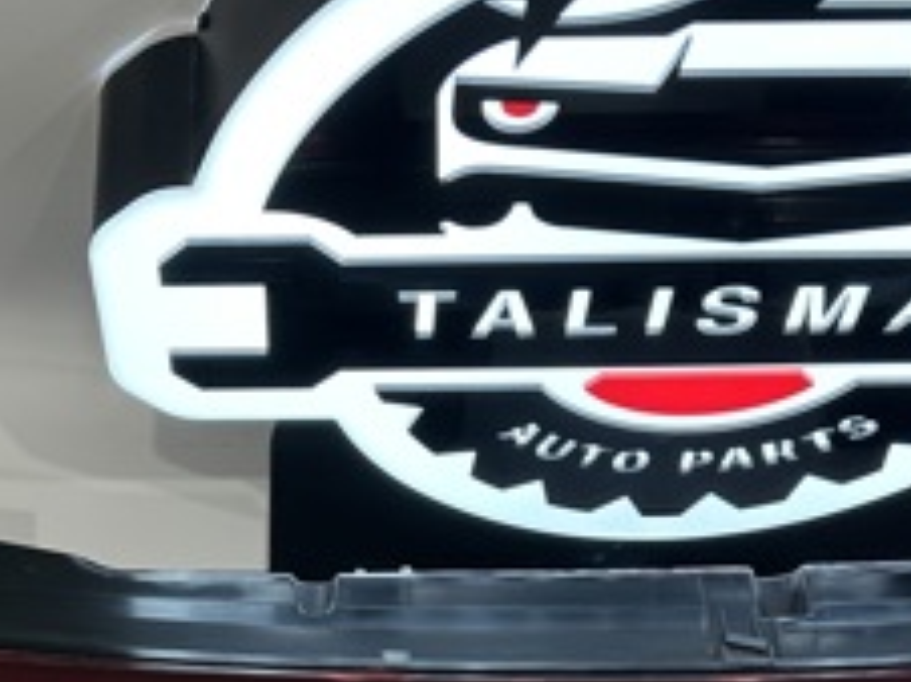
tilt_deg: -64.8
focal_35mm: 68
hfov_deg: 28.3
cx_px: 254
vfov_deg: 20.6
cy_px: 736
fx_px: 1788
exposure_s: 1/100
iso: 125
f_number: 1.78
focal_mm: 6.86
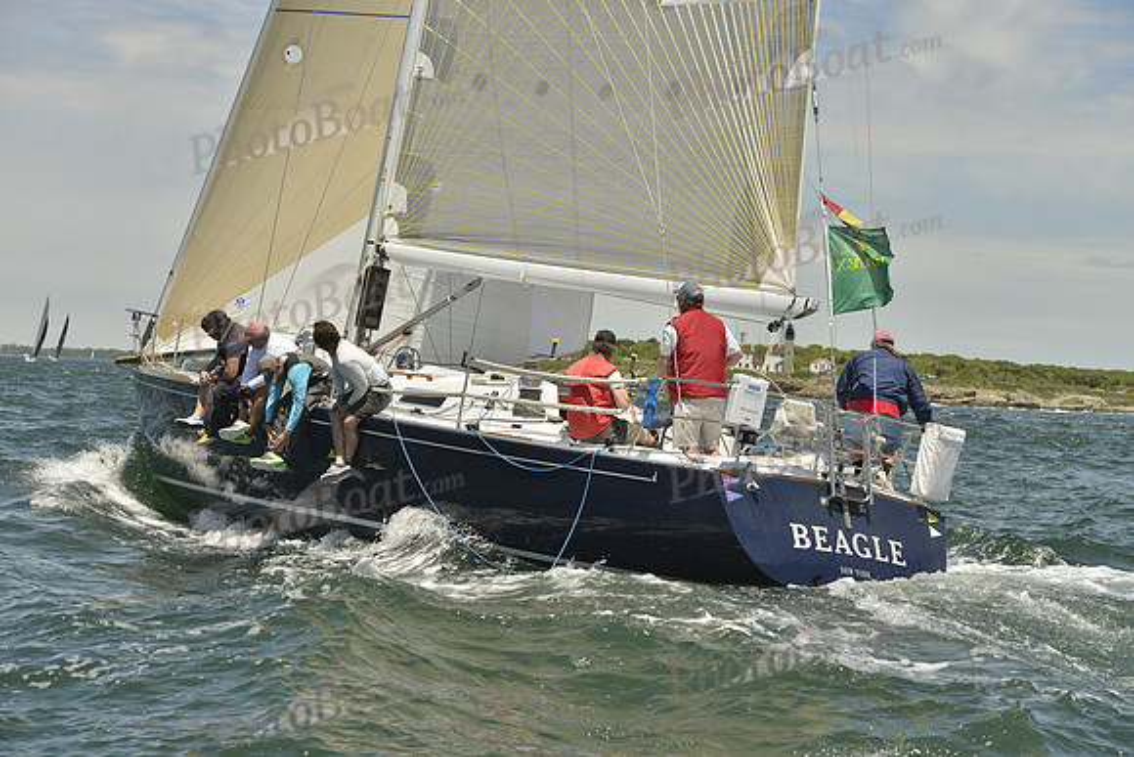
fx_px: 2205
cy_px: 378
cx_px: 567
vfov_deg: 19.5
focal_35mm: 70
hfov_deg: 28.8
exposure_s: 1/1600
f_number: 8
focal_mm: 70
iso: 280
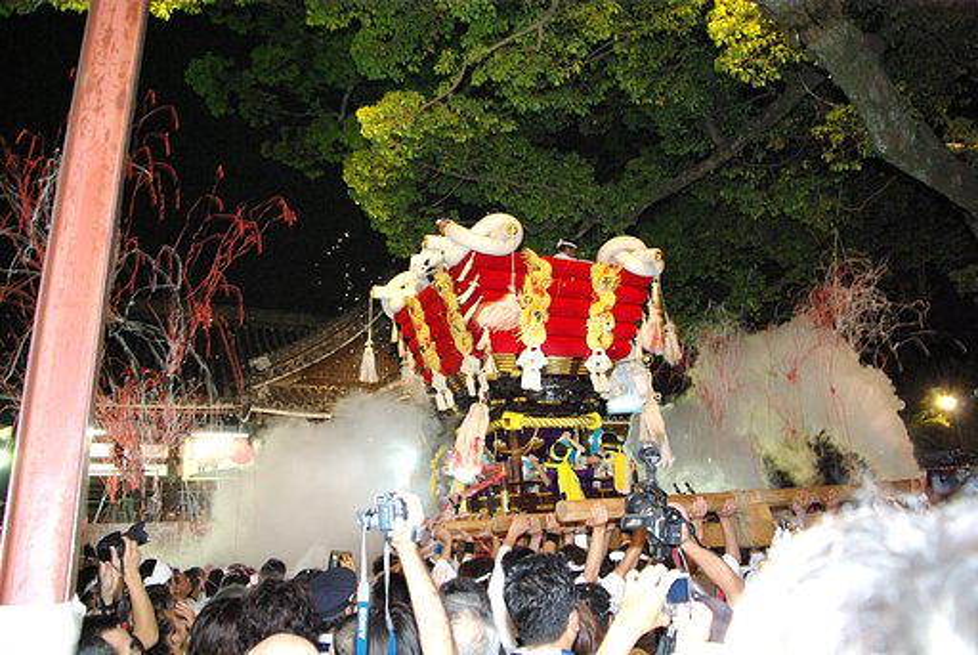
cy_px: 328
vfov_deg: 53.3
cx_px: 489
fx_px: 653
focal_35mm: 24
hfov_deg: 73.7
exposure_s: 1/45
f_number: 4
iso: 1600
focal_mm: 16
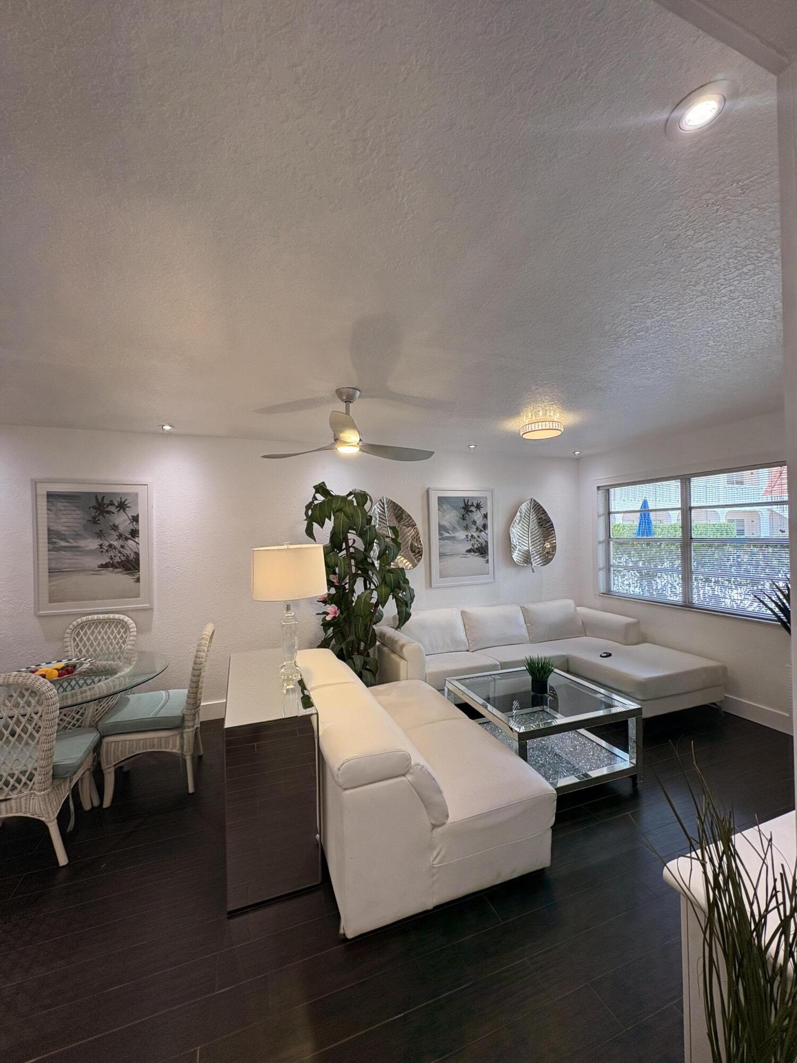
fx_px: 430
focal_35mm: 14
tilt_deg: +0.4
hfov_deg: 85.7
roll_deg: +0.6
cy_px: 532
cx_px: 398
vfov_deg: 102.1
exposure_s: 1/131
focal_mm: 2.22
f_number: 2.2
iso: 80
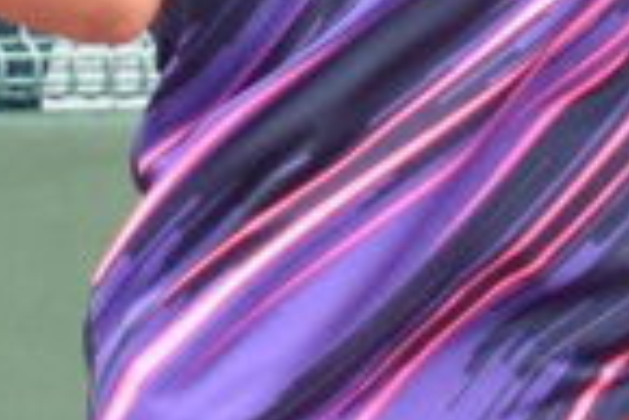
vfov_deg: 1.3
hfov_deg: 2.0
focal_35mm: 1055
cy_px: 307
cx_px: -43
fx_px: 18451
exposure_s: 1/1250
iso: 1250
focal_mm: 102
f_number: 4.8
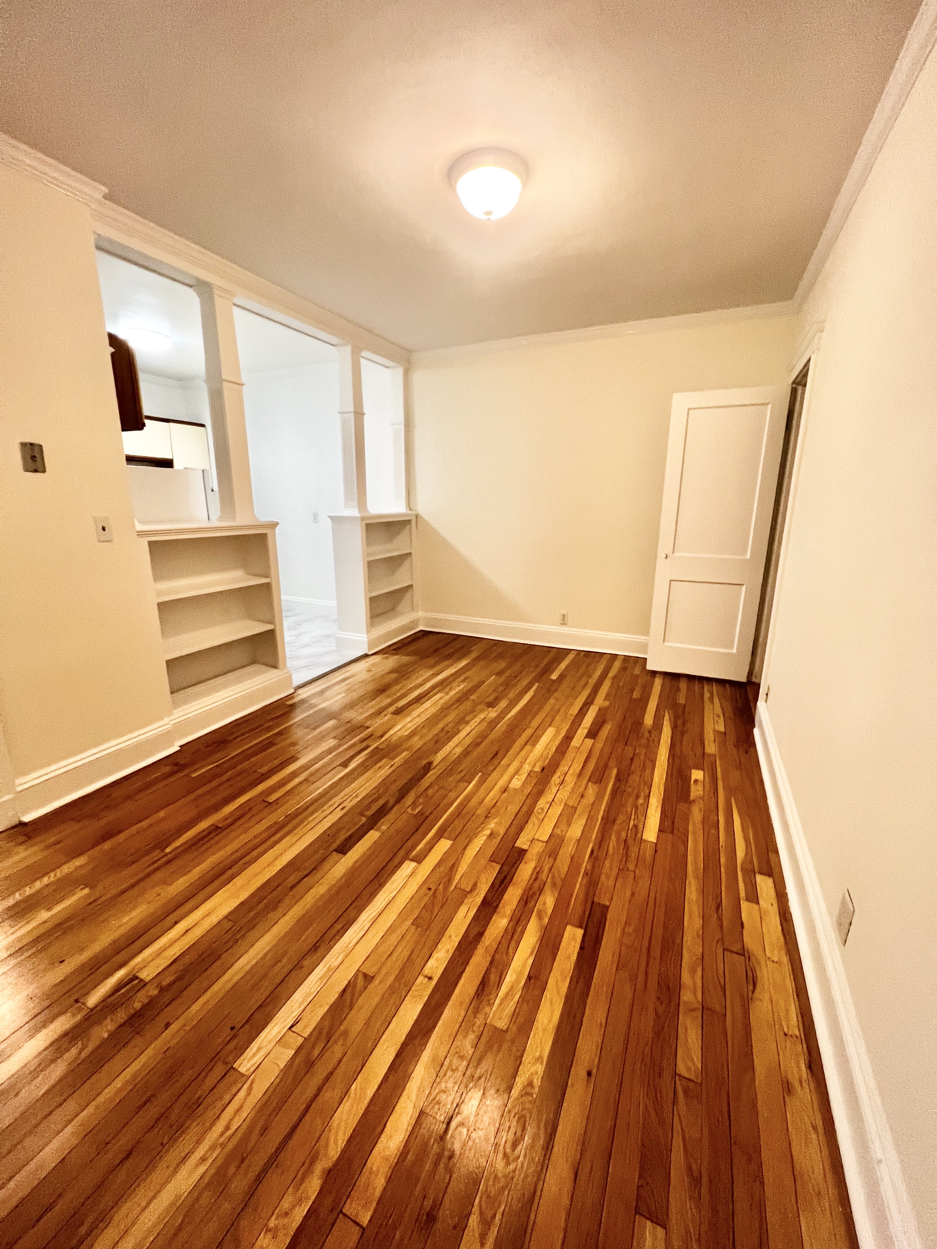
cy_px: 624
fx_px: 469
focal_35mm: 13
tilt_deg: -12.4
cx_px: 468
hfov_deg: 89.9
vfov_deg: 106.2
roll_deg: -0.4
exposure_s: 1/60
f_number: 1.8
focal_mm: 1.57
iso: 250
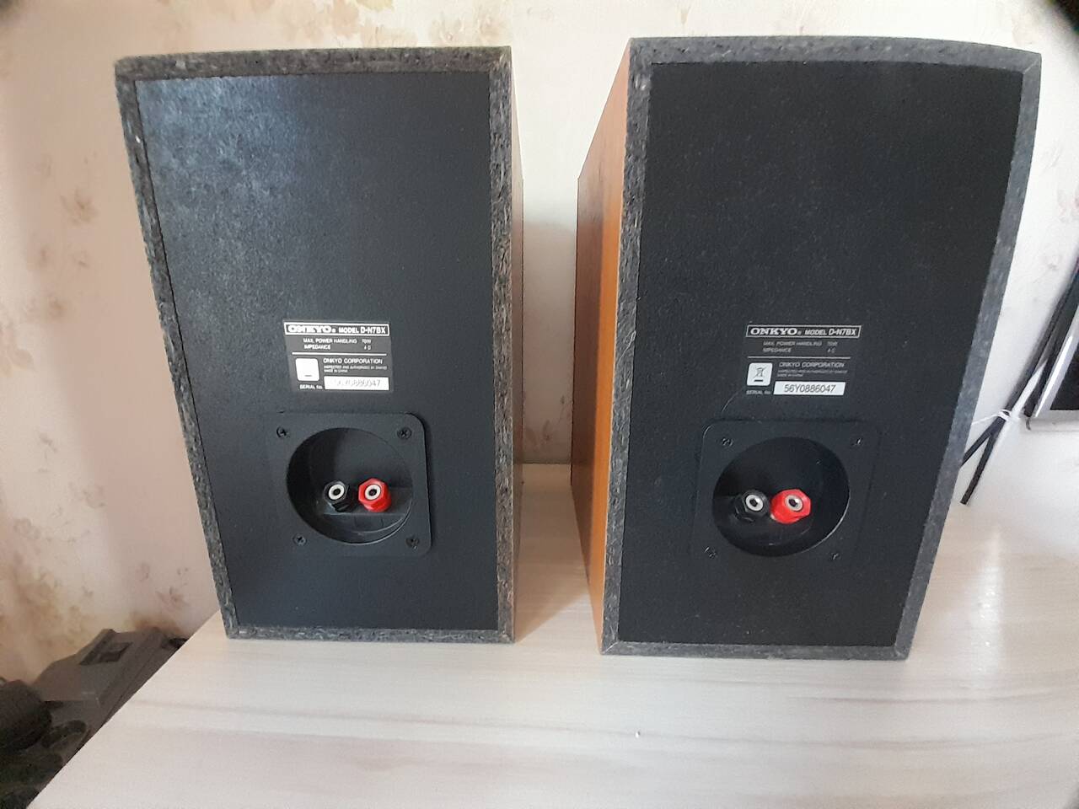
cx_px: 540
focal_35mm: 13
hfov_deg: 106.2
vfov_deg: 89.9
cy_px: 404
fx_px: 405
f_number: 2.2
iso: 400
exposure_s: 1/25
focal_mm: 1.13
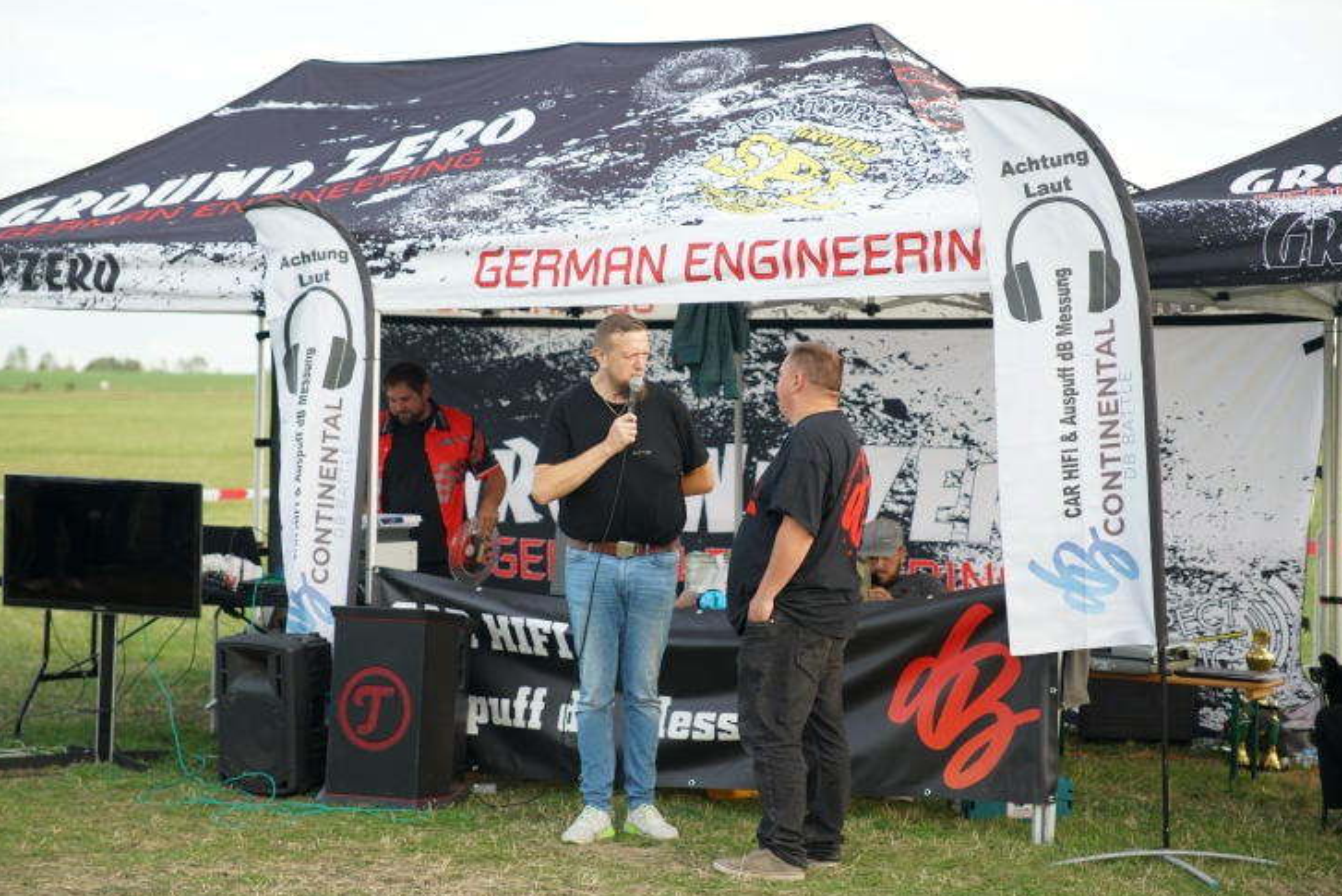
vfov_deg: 17.7
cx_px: 674
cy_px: 468
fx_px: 2871
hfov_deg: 26.3
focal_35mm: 77
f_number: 2.8
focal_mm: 70
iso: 250
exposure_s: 1/200
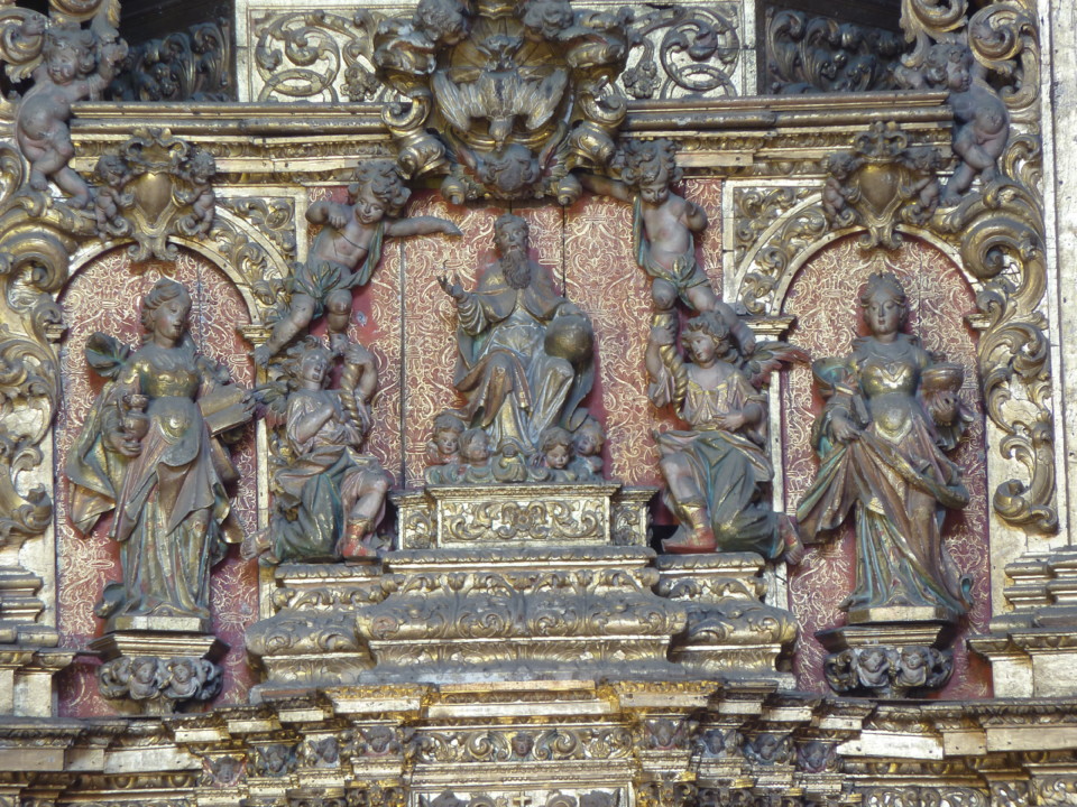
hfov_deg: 6.6
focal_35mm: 300
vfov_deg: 5.0
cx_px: 538
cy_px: 404
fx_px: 9334
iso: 80
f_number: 4.9
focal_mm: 49.2
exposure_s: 1
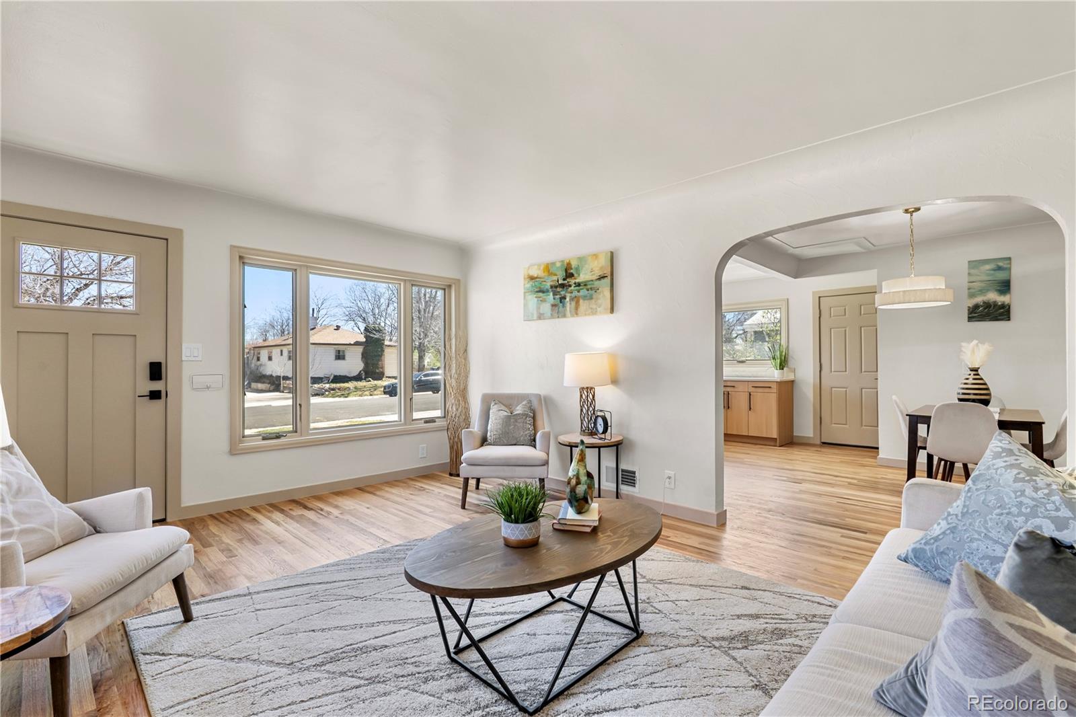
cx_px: 538
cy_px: 358
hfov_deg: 96.7
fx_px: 478
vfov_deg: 73.7
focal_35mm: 16
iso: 500
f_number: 9
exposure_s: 1/20
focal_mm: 16
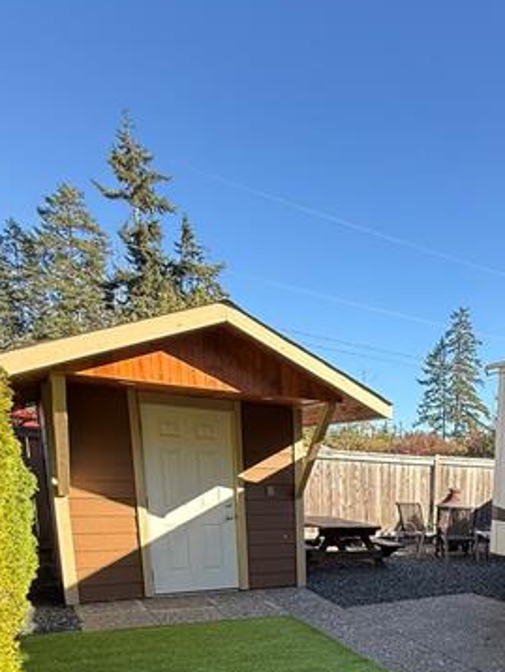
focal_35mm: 30
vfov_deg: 52.4
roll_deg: -2.3
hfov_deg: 42.7
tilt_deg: -12.4
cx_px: 460
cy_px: 610
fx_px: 583
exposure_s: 1/296
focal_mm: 2.22
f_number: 2.2
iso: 50
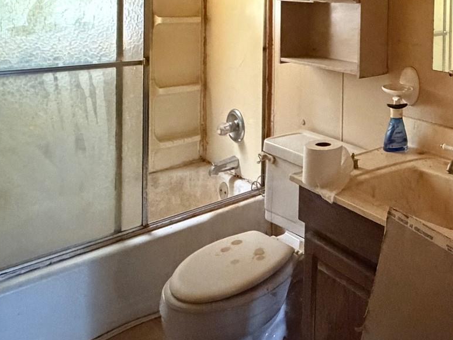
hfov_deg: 43.3
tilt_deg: -0.9
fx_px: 484
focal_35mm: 37
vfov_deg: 35.2
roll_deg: -0.2
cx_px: 449
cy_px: 5
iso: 1250
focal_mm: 2.22
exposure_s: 1/46
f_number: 2.2
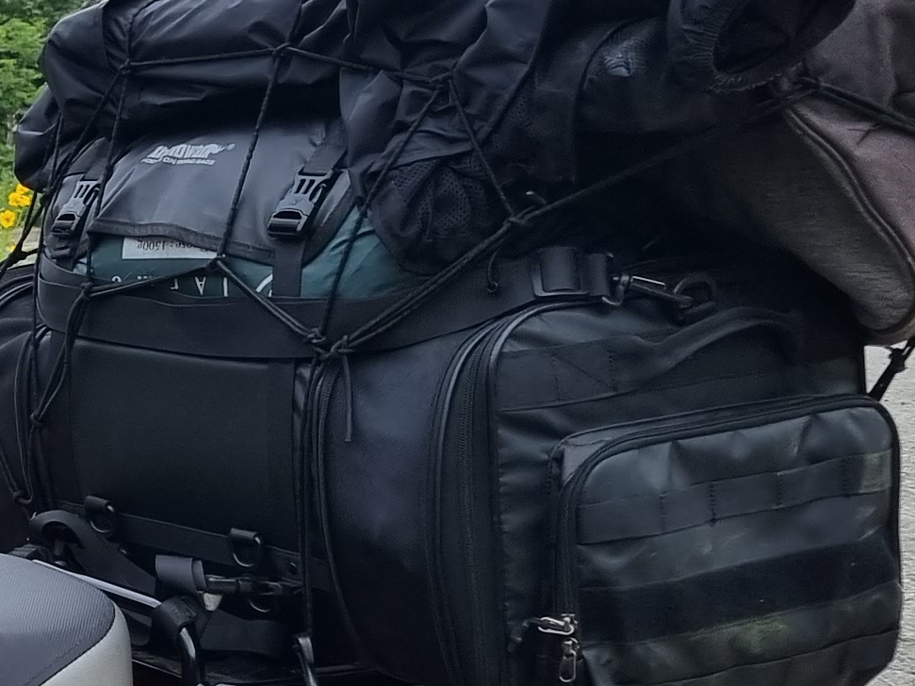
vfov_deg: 13.7
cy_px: 505
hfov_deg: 16.1
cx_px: -583
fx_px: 2854
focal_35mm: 108
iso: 50
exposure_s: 1/2104
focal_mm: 5.4
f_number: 1.8
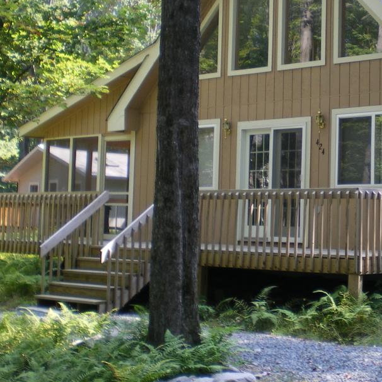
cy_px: 129
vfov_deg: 24.2
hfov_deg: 23.7
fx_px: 886
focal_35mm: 71
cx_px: 343
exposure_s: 1/60
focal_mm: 6.3
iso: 64
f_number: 3.1
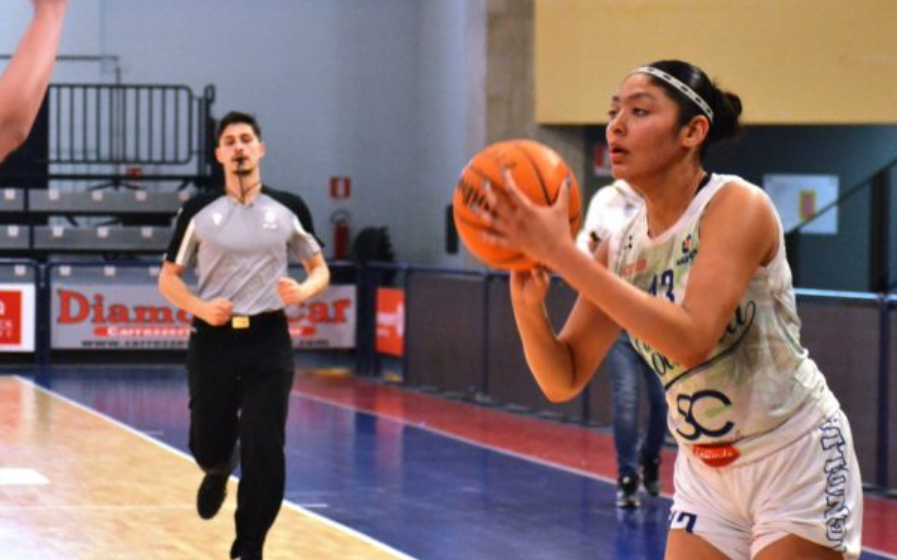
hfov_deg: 16.8
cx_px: 476
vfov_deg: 10.6
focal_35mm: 124
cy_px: 243
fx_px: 3030
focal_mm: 70
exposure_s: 1/320
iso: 3200
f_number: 4
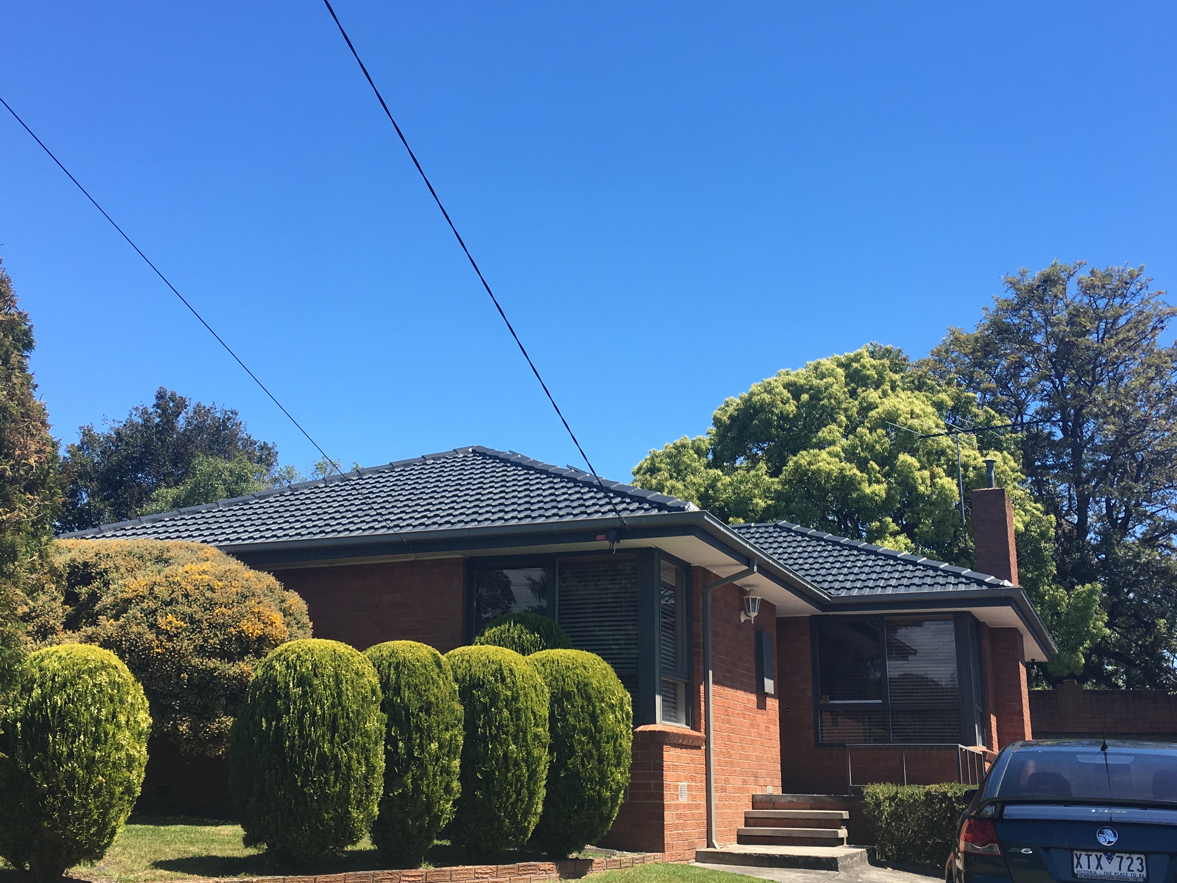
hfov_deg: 47.9
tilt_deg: +16.0
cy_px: 416
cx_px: 594
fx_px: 1326
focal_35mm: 39
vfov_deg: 36.8
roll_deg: -0.6
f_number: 2.2
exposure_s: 1/974
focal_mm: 4.15
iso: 25
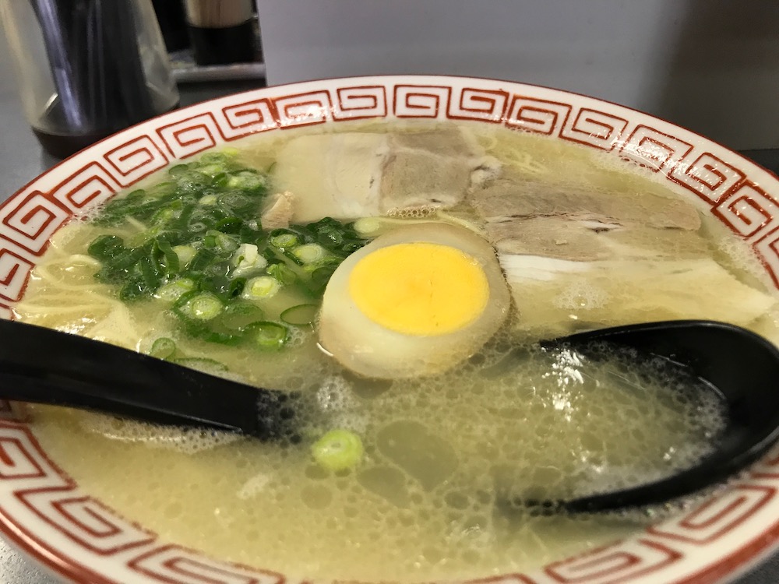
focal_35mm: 28
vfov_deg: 49.7
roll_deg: +1.1
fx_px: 630
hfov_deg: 63.4
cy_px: 292
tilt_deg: -35.8
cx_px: 390
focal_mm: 3.99
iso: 32
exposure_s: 1/30
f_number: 1.8
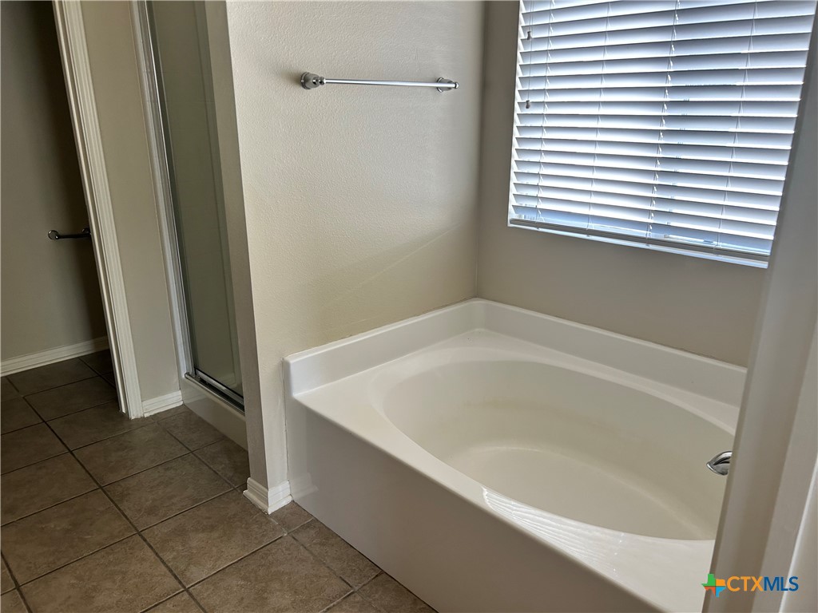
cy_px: 306
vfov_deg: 53.1
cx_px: 409
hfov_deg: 67.3
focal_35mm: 26
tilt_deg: -19.1
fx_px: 614
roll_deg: +1.1
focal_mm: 5.7
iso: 80
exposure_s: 1/121
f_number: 1.5
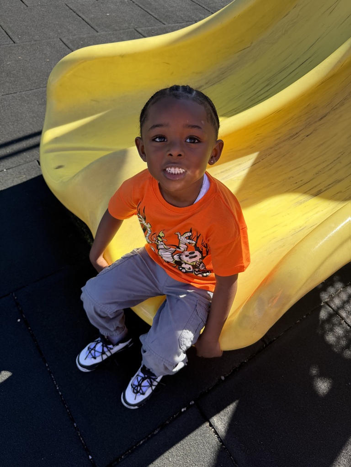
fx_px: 324
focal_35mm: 24
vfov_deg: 71.6
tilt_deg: -49.1
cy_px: 234
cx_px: 176
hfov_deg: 56.8
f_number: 1.78
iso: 100
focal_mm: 6.76
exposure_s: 1/1585
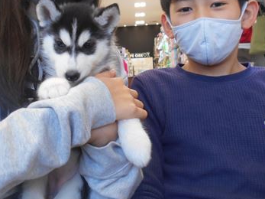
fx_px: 344
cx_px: 113
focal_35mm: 45
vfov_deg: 31.2
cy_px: 34
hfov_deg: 42.0
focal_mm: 4.6
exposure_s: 1/30
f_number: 3.2
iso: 180
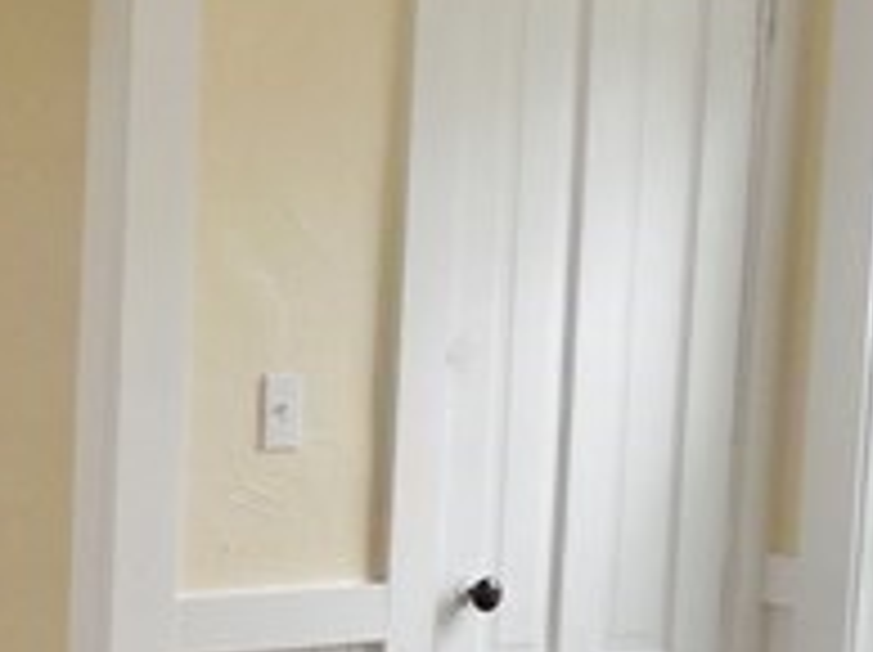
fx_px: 3325
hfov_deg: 14.3
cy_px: 733
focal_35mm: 132
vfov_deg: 11.0
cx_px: -274
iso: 125
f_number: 3.3
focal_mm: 4.5
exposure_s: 1/40
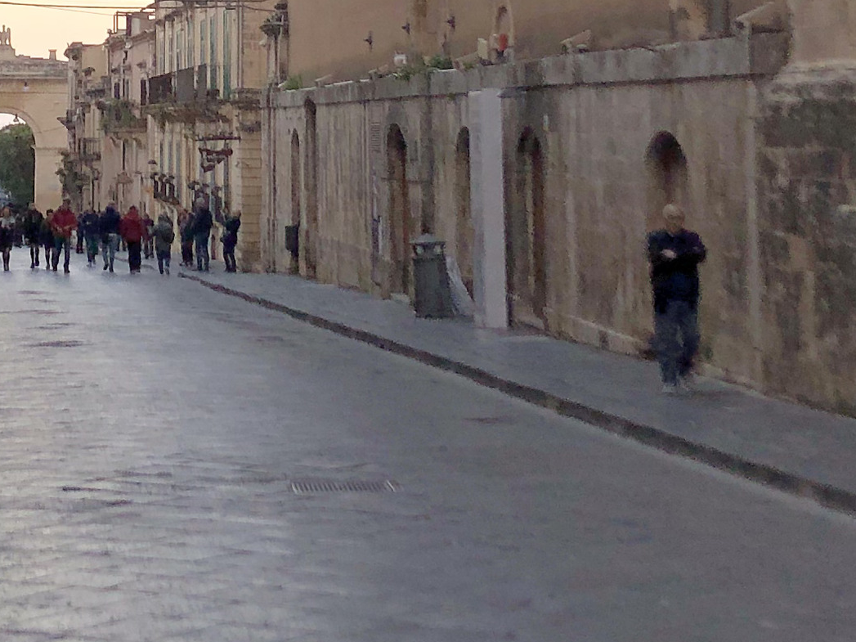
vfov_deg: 13.5
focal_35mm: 107
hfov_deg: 18.2
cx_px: 160
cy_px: -121
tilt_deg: +5.5
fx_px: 2646
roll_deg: +0.2
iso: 20
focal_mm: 4
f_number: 1.8
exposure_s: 1/313
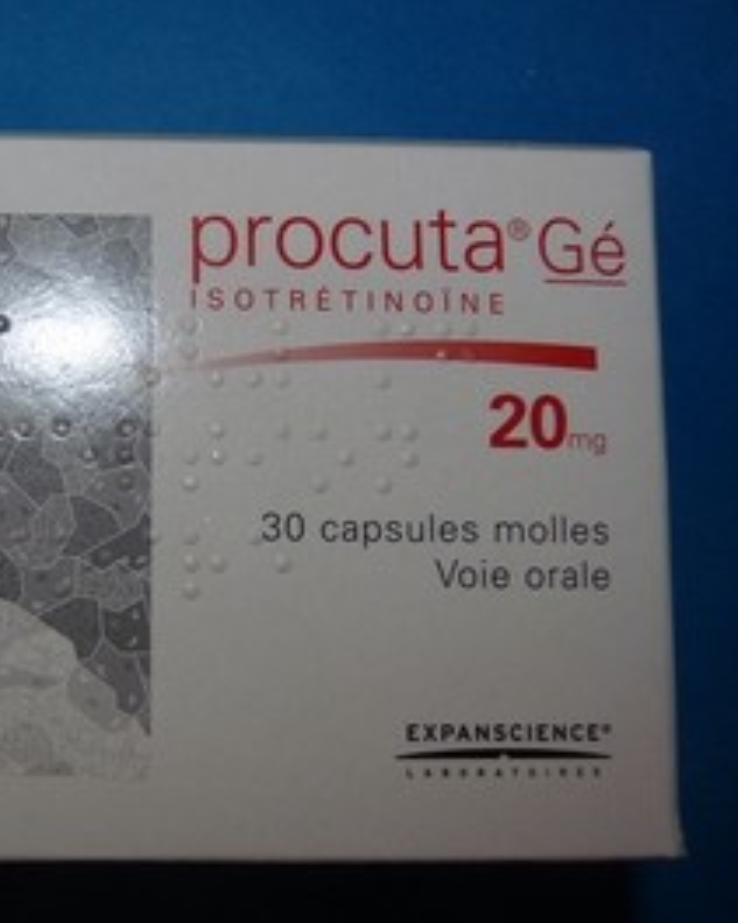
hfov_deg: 35.3
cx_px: 84
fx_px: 1093
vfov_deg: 45.7
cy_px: 510
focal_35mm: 40
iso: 100
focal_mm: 4.8
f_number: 4
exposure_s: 1/30
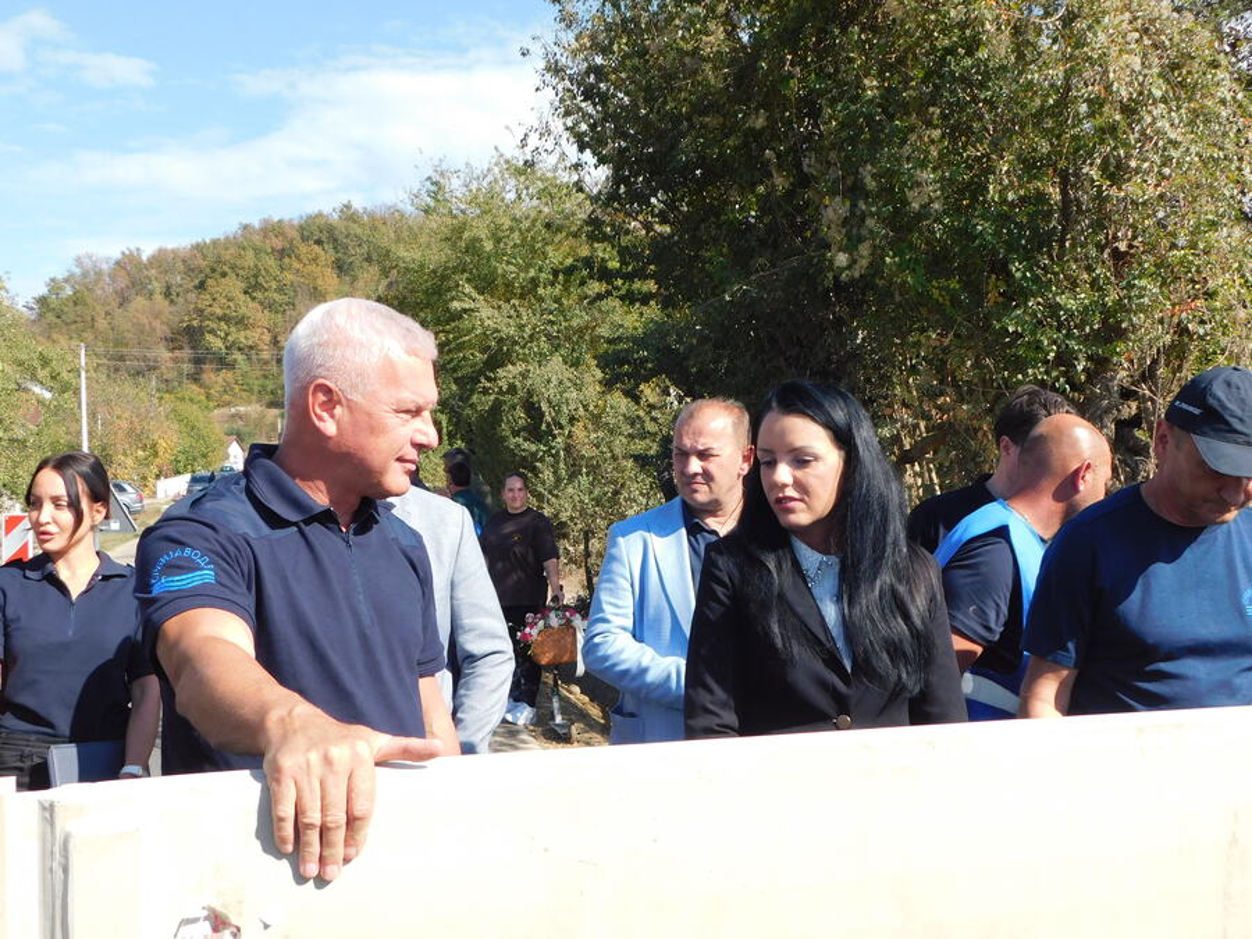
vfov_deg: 39.7
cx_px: 626
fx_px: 1302
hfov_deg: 51.4
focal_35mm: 36
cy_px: 470
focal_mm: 6.3
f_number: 3.5
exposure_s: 1/800
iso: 125
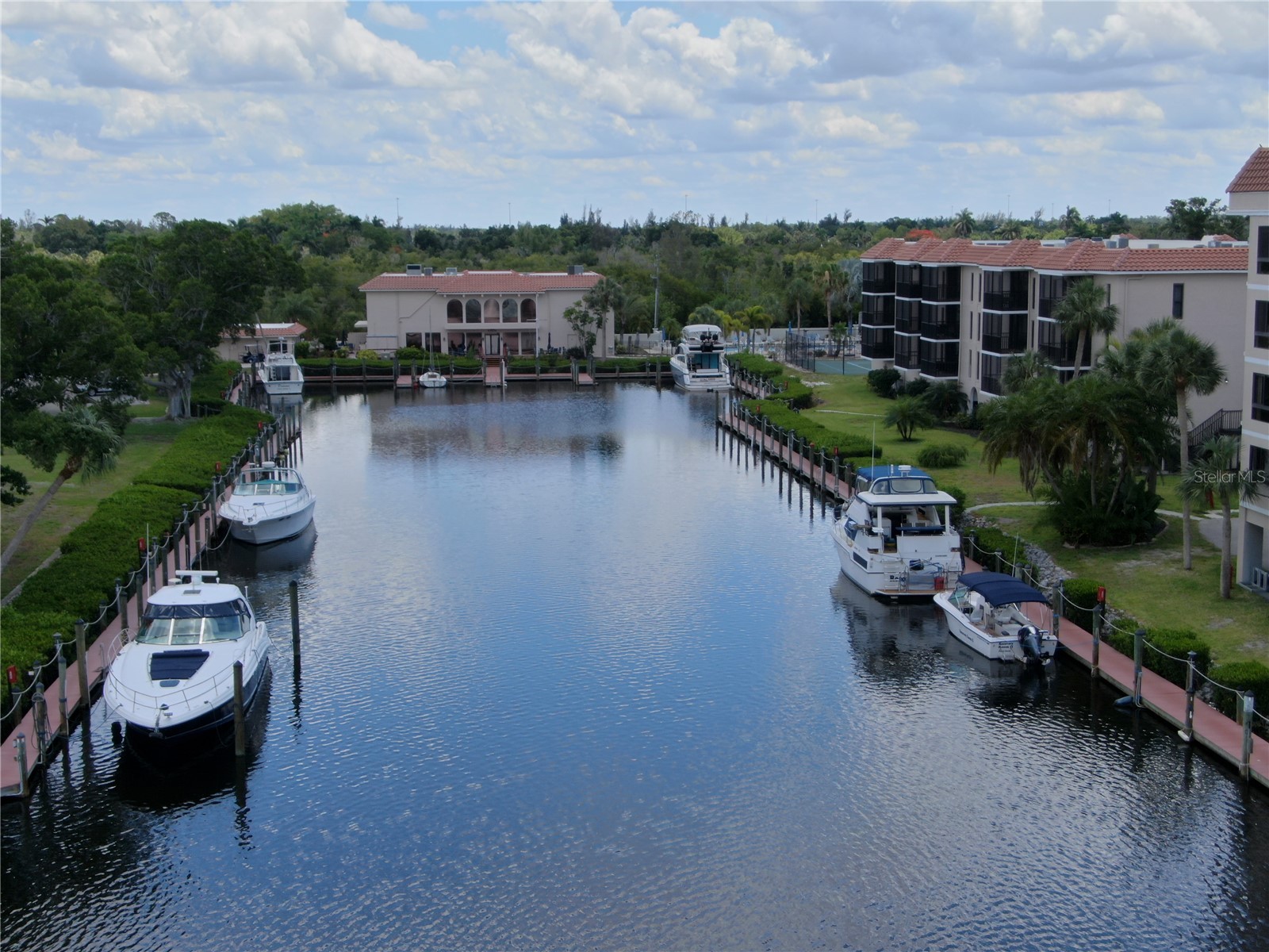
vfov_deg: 33.6
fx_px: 1576
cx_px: 634
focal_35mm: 43
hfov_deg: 43.9
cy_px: 476
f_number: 3.8
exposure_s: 1/640
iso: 100
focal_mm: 7.55
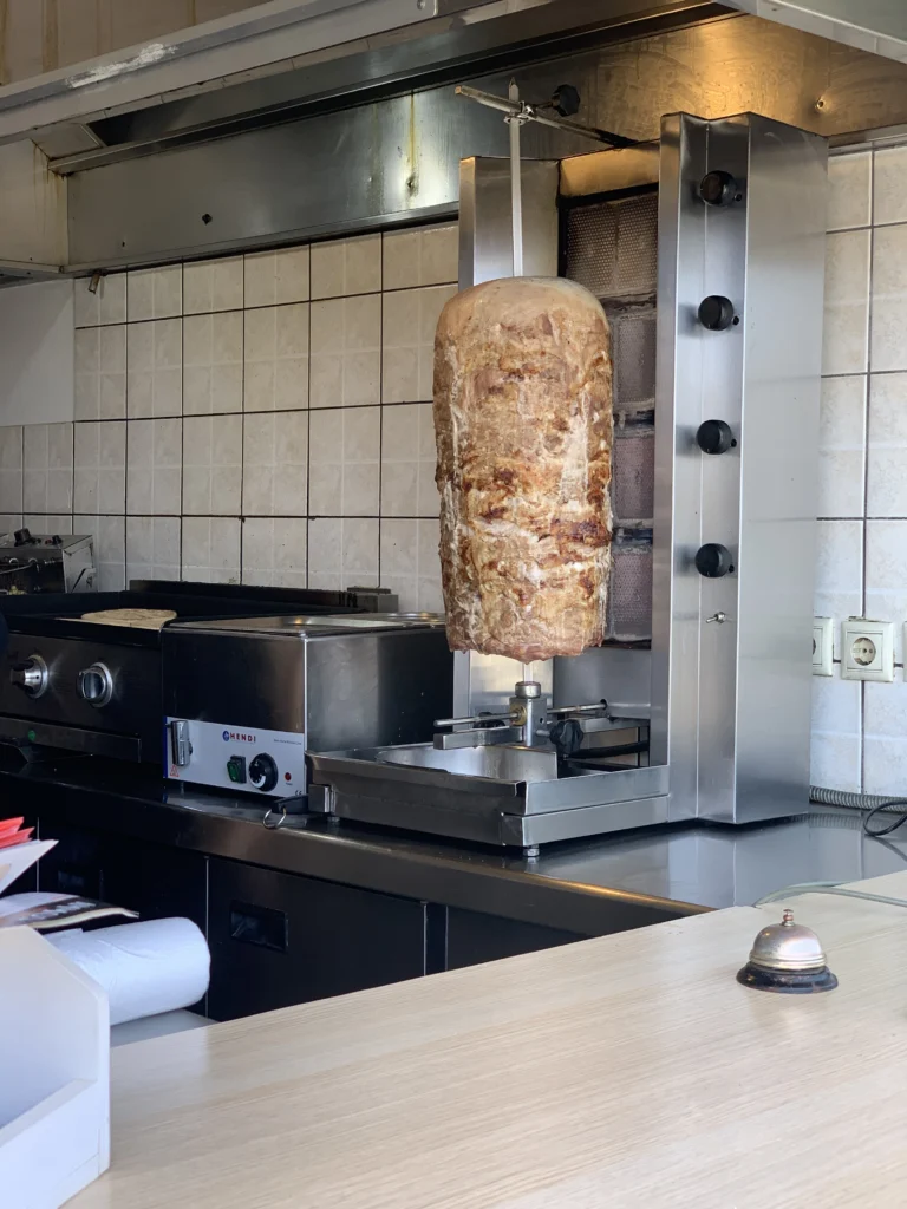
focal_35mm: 52
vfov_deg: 36.8
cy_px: 604
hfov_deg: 28.0
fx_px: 1817
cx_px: 454
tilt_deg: -2.2
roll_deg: -1.1
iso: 40
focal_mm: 6
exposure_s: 1/122
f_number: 2.4
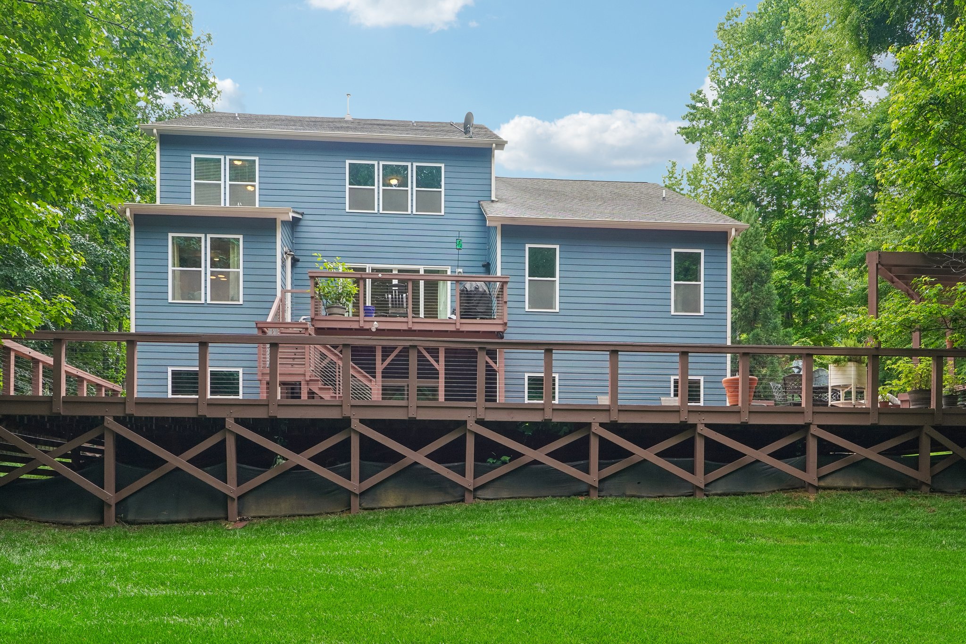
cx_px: 483
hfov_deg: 61.9
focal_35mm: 30
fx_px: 805
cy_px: 322
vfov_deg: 43.6
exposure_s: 1/30
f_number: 8
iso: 320
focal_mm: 20
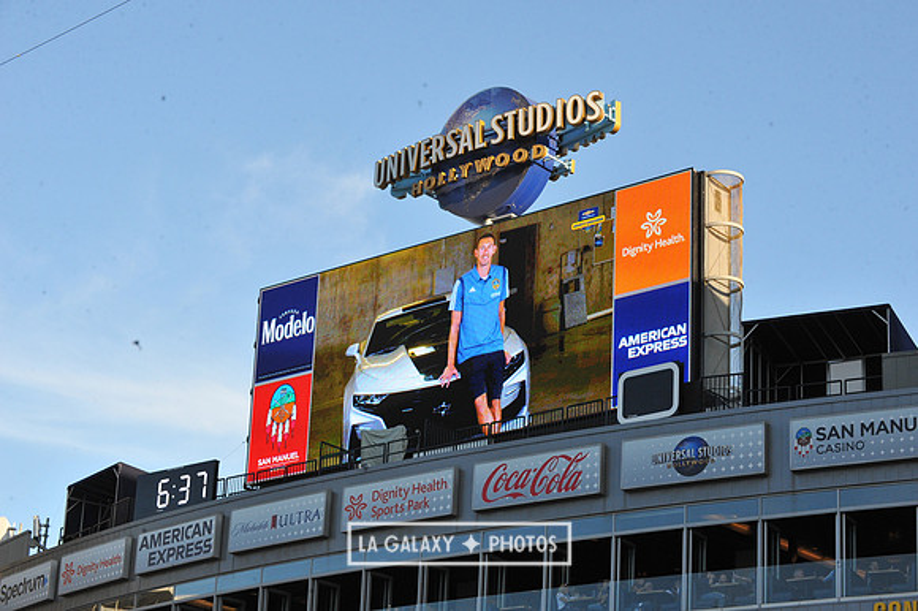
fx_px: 2192
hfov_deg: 23.7
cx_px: 459
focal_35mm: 86
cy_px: 306
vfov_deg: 15.9
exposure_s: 1/800
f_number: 14
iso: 1600
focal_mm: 86
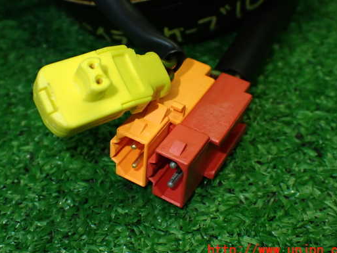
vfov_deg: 26.6
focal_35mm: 55
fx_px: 536
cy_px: 111
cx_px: 159
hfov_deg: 34.9
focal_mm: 8.4
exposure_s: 1/200
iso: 500
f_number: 3.1
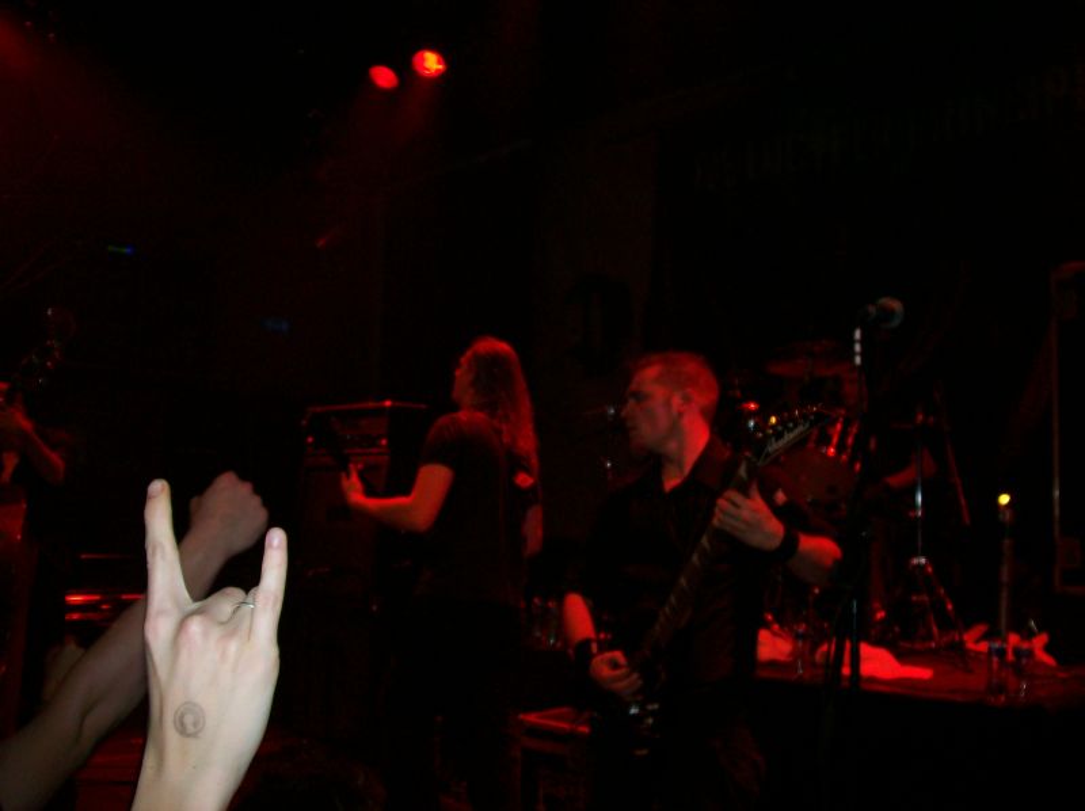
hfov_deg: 51.4
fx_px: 1127
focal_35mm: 36
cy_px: 406
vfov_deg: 39.6
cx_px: 542
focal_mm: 6
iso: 80
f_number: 2.7
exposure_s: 1/64
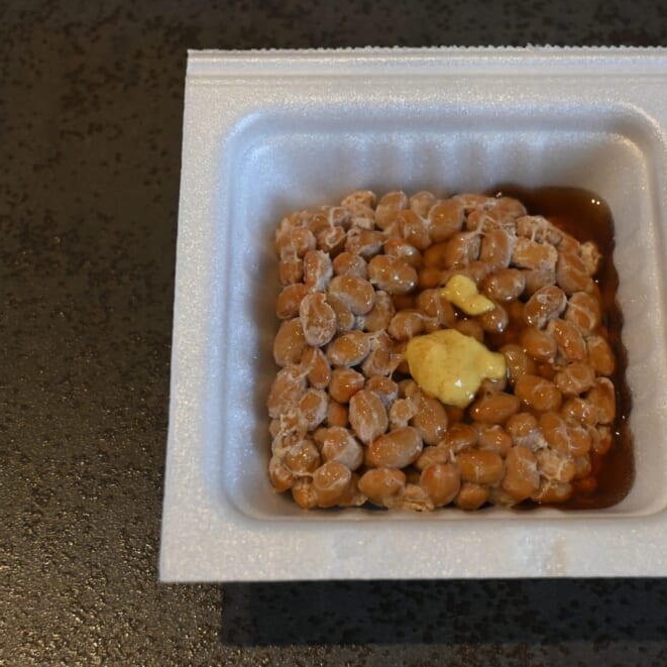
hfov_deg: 27.0
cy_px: 332
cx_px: 409
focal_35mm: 64
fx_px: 1387
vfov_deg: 27.0
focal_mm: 33
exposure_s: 1/125
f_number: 5
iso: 800
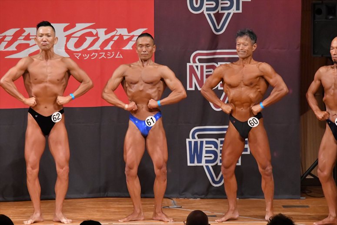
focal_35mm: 270
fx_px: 2526
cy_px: 112
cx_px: 168
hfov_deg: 7.6
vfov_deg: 5.1
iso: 9000
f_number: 5.6
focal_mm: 180
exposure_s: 1/400
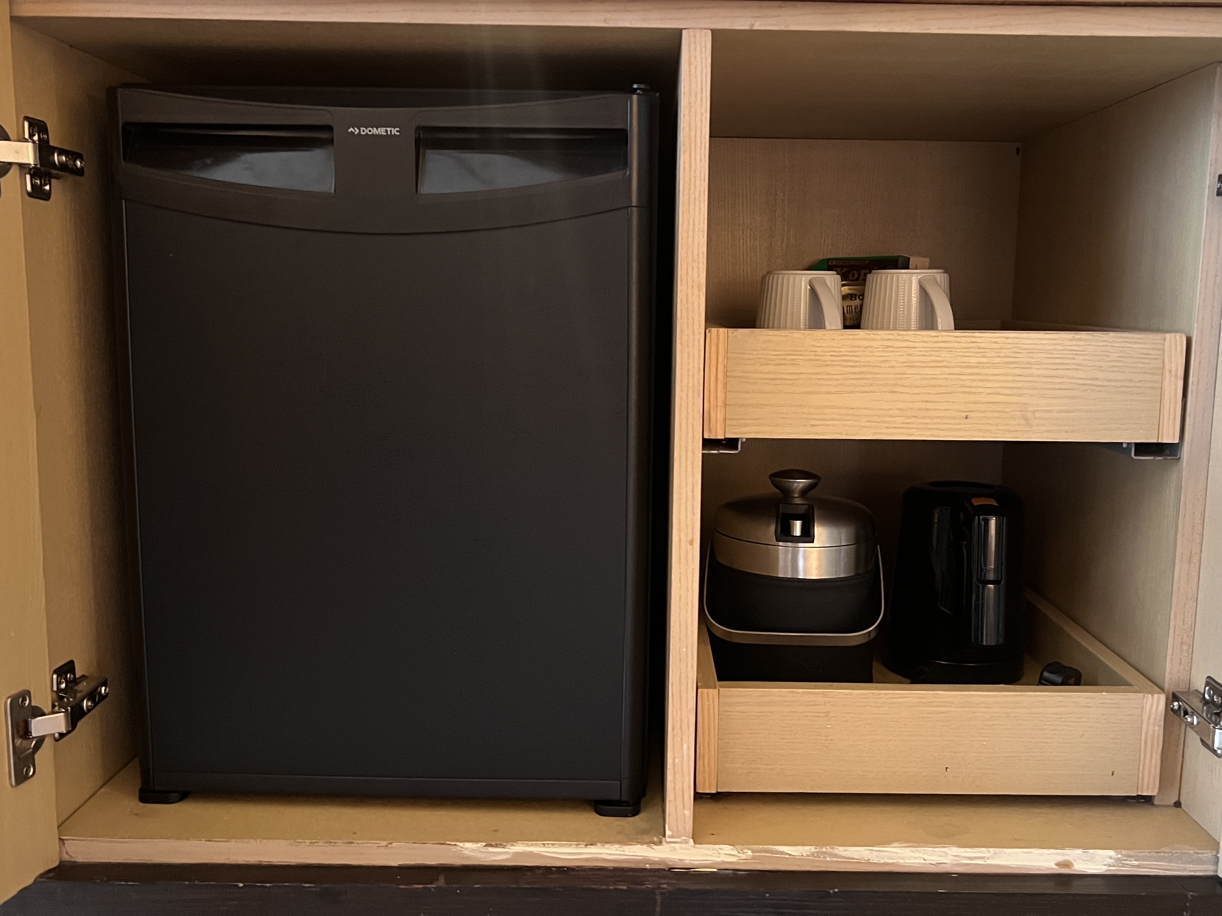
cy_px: 459
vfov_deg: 44.2
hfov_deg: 56.8
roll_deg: -0.7
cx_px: 635
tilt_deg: -8.7
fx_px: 1130
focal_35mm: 32
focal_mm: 5.7
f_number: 1.5
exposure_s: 1/33
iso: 640
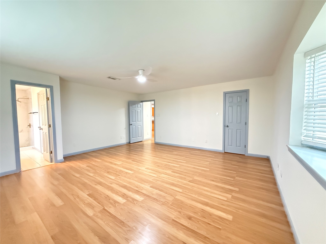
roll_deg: +0.3
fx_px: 132
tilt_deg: -2.4
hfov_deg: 102.1
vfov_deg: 85.7
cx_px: 163
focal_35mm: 14
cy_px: 122
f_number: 2.2
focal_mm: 2.22
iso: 1250
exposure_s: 1/60
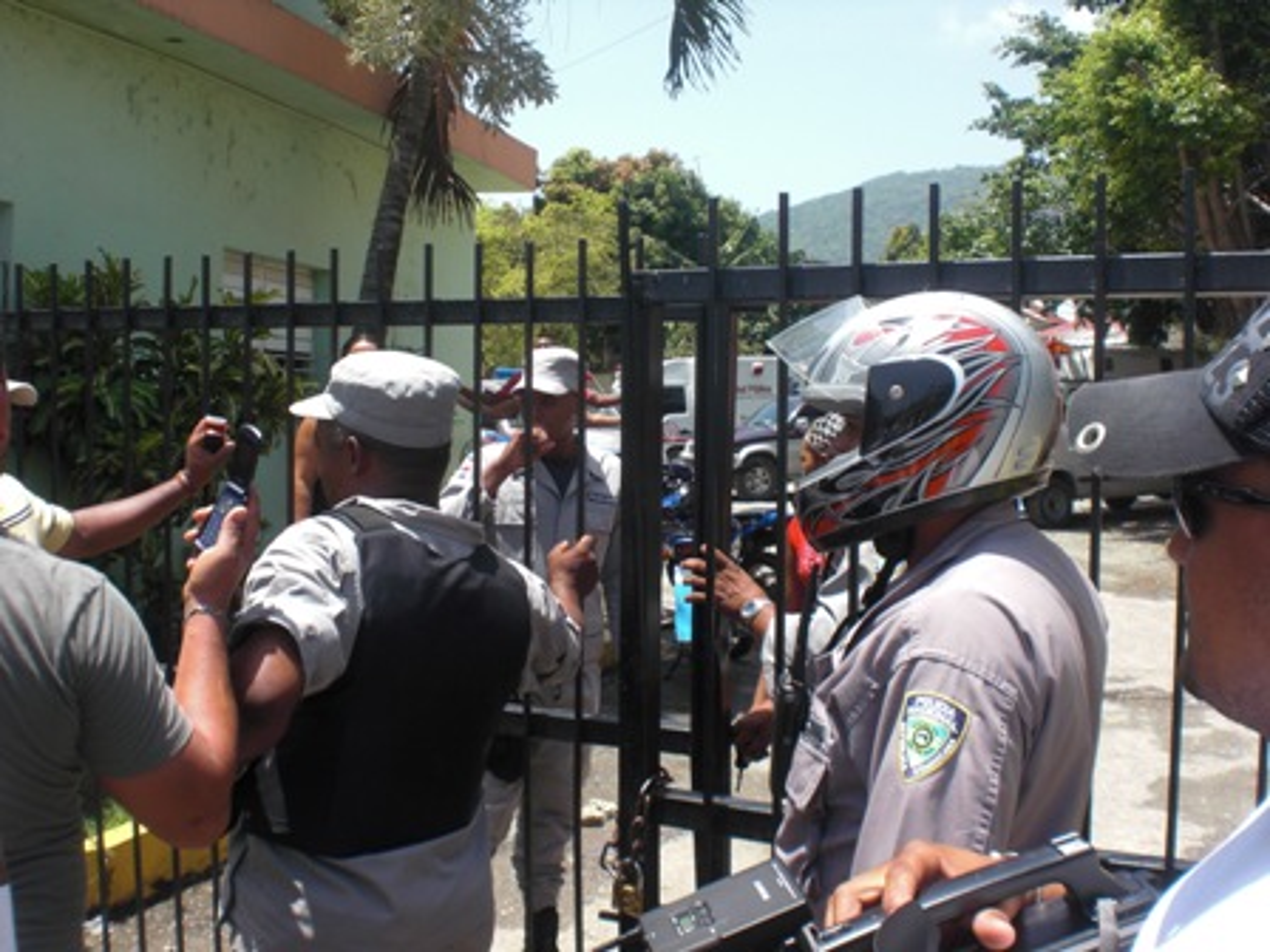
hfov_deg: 49.0
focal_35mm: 38
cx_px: 635
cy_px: 476
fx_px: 1394
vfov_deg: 37.7
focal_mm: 6.3
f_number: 5.6
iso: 64
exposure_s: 1/200
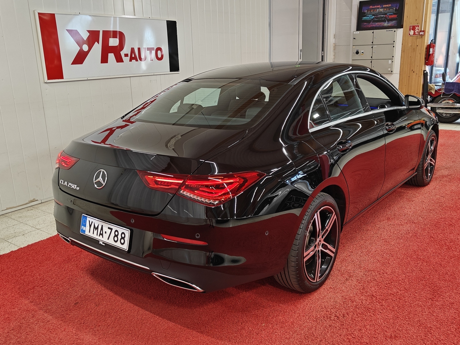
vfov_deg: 44.2
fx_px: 425
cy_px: 172
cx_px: 230
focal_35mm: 32
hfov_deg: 56.8
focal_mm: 5.59
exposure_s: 1/60
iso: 100
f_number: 1.8
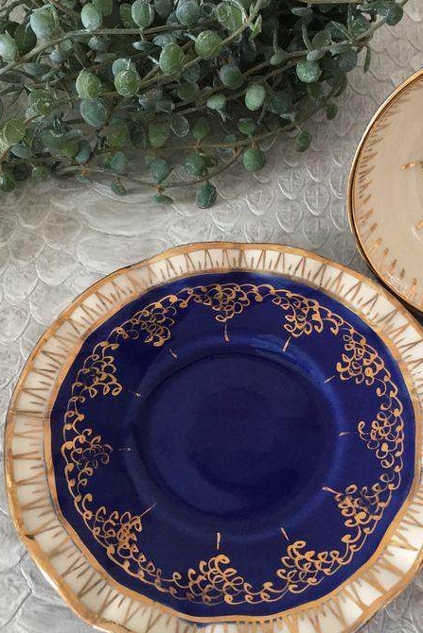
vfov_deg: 43.6
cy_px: 338
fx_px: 793
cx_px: 267
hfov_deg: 29.8
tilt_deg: -60.0
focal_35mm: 45
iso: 250
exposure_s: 1/33
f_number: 2.2
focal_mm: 4.15
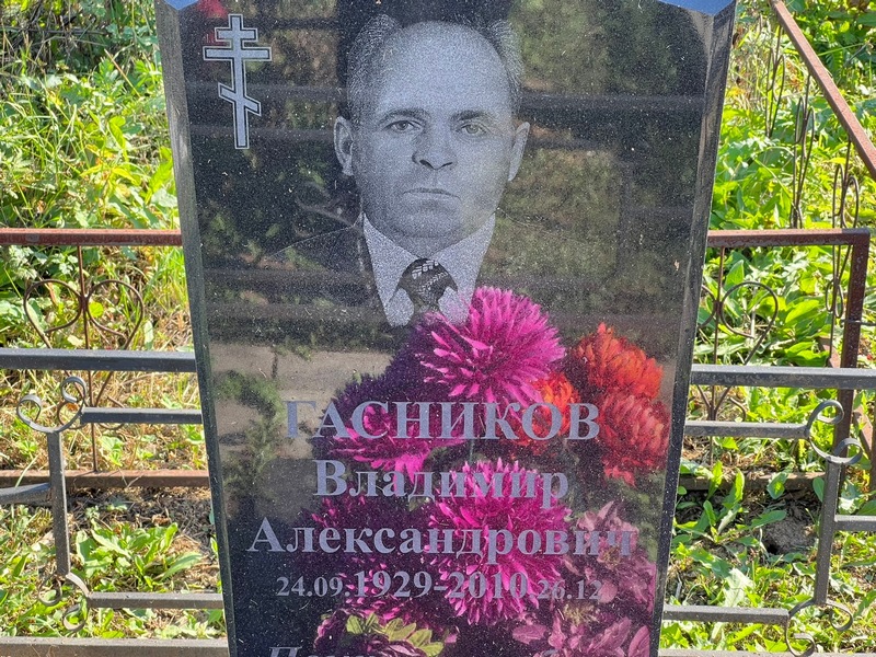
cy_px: 328
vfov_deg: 19.1
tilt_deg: -24.8
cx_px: 438
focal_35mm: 77
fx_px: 1949
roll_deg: -0.7
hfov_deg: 25.3
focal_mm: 9
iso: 40
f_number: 2.8
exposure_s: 1/99
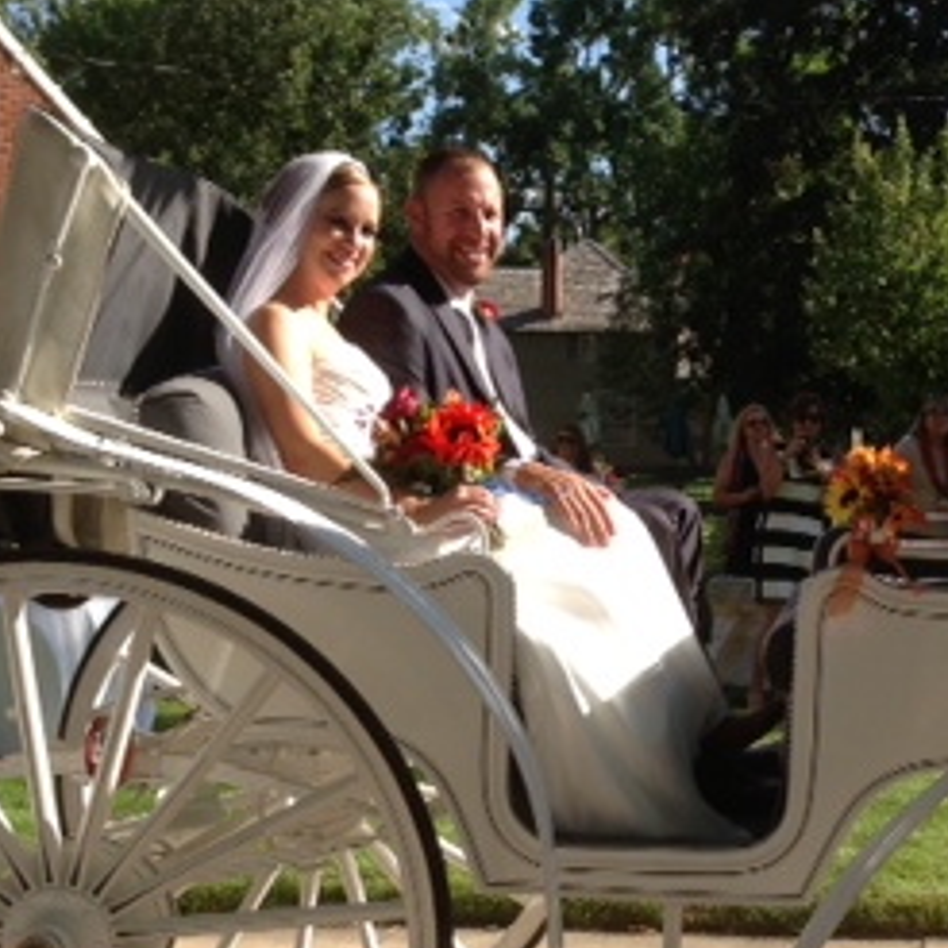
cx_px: 829
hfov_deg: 22.3
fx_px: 2355
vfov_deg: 22.7
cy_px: 574
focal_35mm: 76
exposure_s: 1/874
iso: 50
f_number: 2.4
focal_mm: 4.13
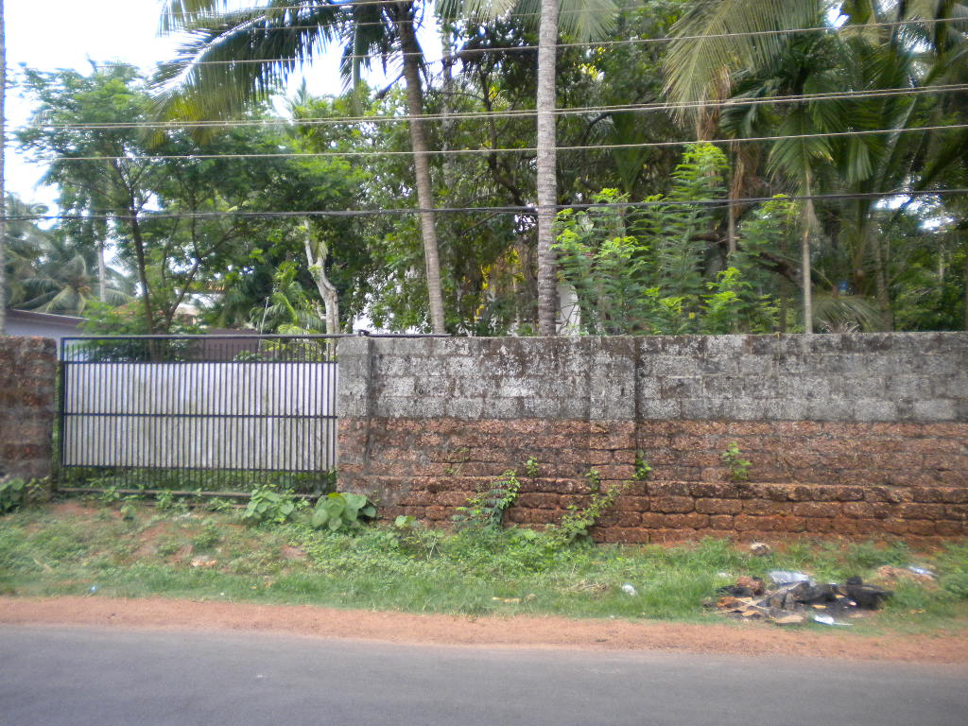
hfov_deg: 52.6
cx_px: 484
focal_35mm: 35
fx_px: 979
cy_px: 363
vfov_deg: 40.7
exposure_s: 1/563
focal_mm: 6.3
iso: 372
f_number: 3.1
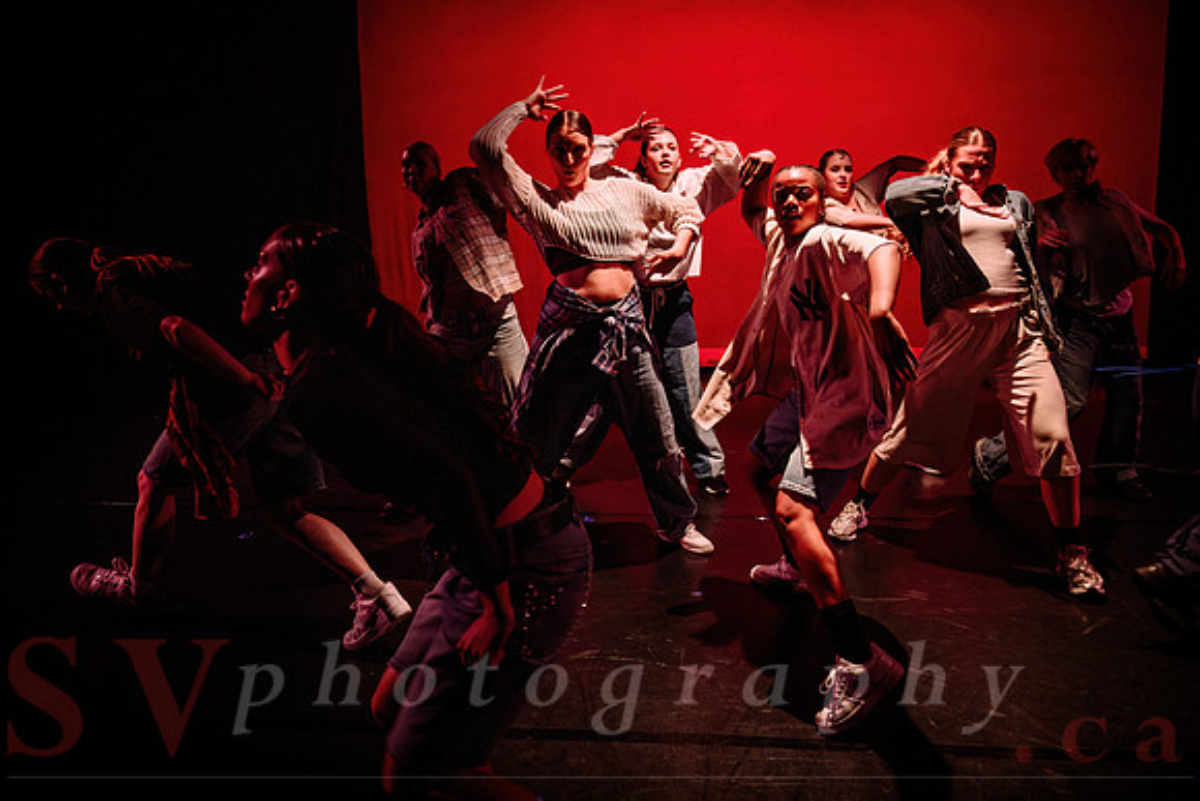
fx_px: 874
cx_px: 655
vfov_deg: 49.2
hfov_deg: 68.8
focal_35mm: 26
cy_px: 364
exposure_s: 1/300
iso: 2000
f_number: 2.8
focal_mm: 24
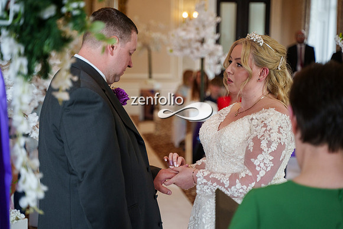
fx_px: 715
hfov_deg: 27.0
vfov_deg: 18.2
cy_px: 114
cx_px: 172
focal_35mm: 75
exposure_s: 1/250
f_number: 2.8
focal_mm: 75
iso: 1600
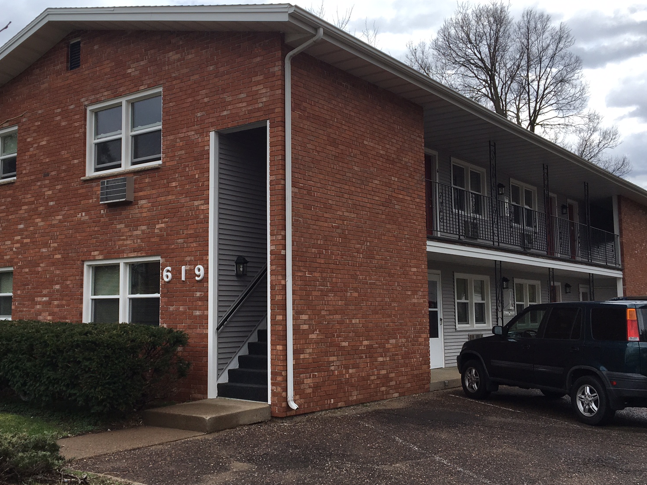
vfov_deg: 35.9
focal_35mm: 40
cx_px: 267
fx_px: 748
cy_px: 236
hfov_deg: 46.6
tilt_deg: +6.7
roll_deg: -0.4
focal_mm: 4.15
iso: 25
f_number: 2.2
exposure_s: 1/1374
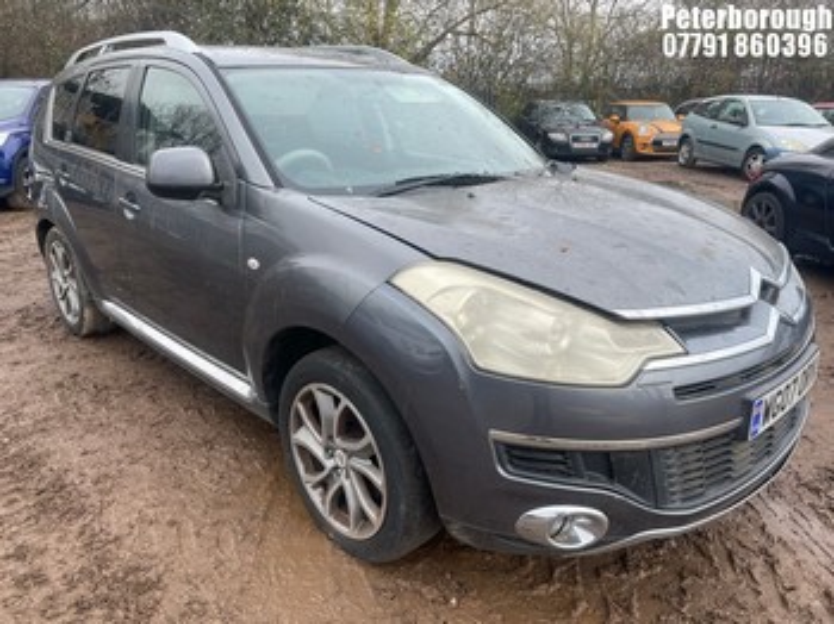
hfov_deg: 67.3
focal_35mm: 26
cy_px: 312
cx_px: 417
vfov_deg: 53.0
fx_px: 626
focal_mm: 4.2
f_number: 1.6
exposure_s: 1/640
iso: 32
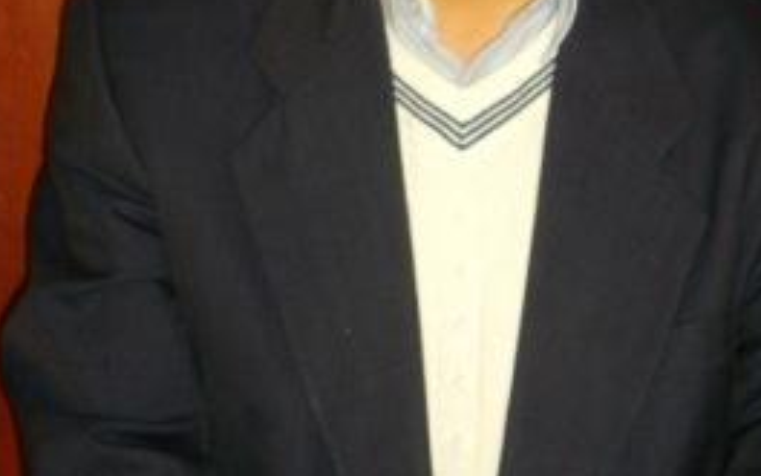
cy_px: -110
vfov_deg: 13.1
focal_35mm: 97
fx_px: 2012
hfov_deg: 21.4
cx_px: 447
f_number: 3.4
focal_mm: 9
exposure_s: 1/60
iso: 200
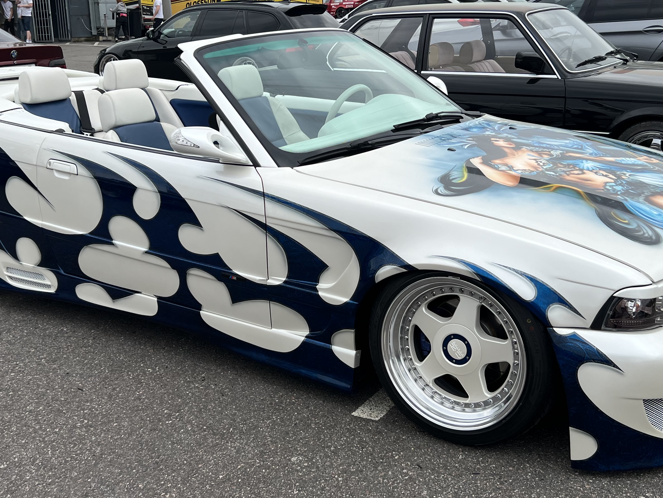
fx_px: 843
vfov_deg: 32.8
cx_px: 312
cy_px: 224
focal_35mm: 44
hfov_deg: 42.9
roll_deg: +2.1
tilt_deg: -15.9
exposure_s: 1/1779
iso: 50
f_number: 1.5
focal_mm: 5.7
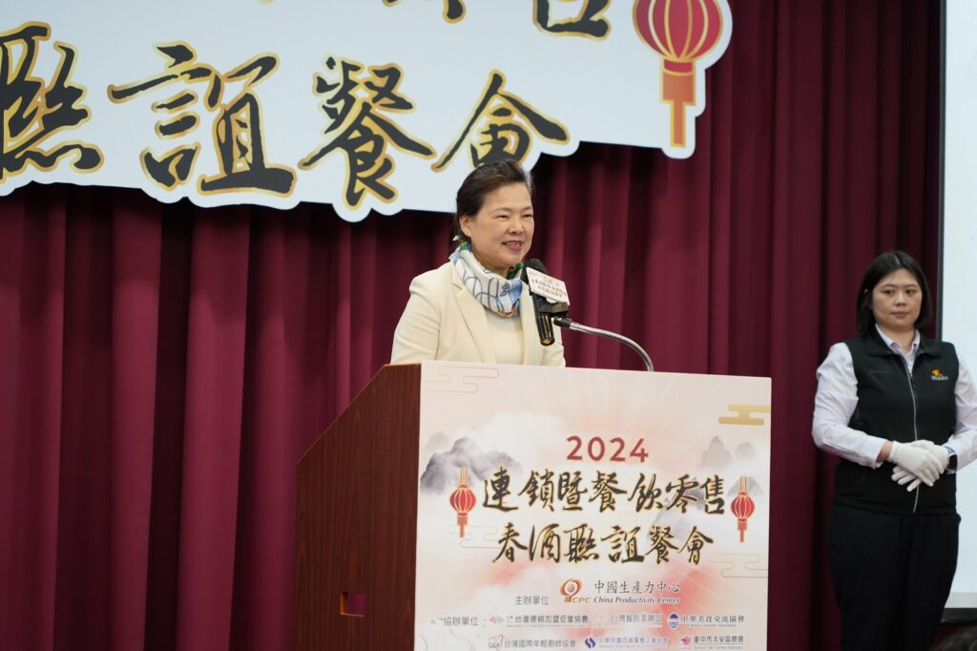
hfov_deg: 19.5
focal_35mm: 105
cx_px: 488
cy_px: 326
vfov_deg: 13.0
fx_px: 2849
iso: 1000
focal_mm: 105
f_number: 4
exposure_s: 1/125
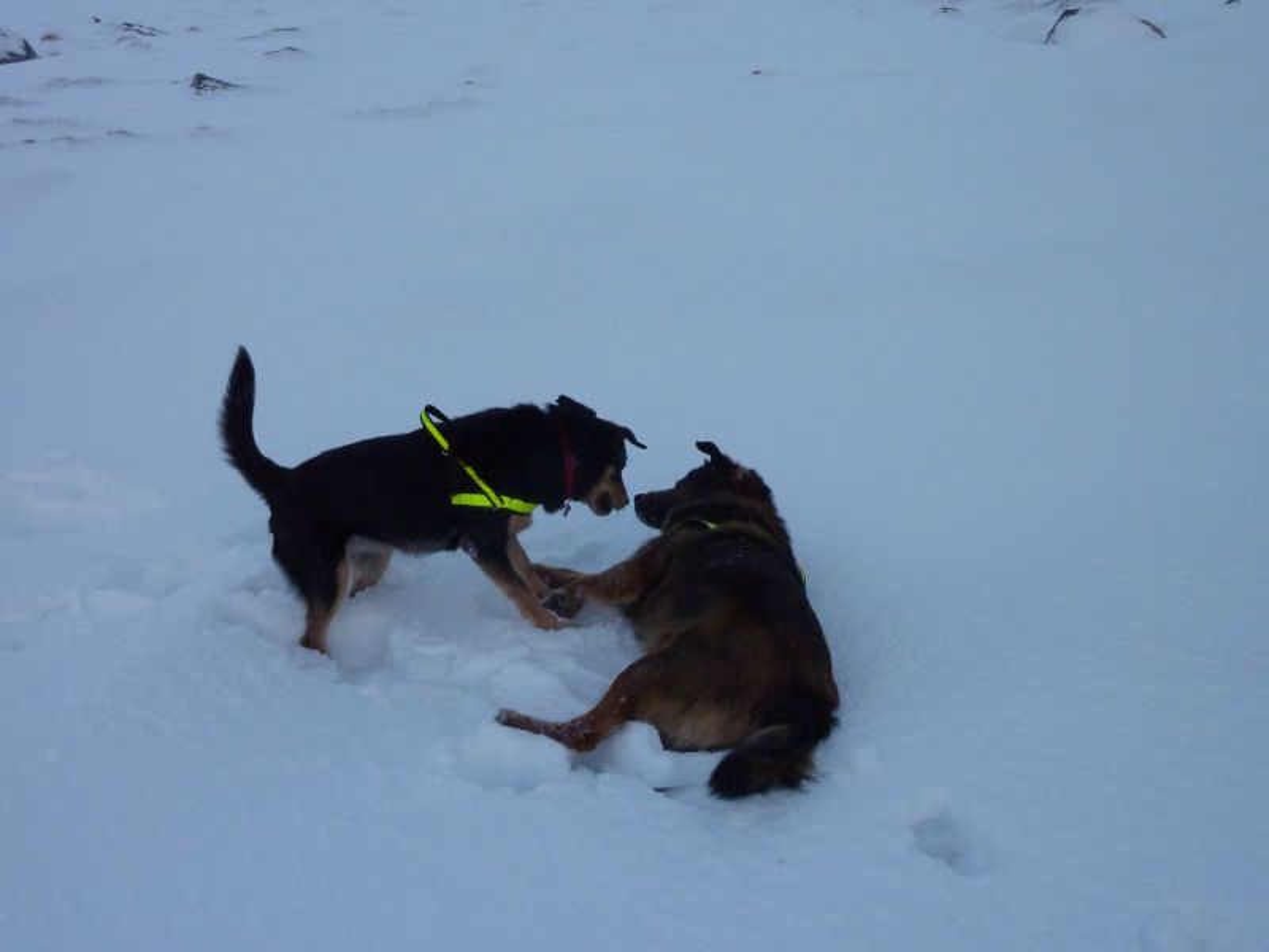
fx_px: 1540
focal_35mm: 42
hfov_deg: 44.8
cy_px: 476
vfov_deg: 34.3
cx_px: 634
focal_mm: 6.9
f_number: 4
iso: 200
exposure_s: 1/250
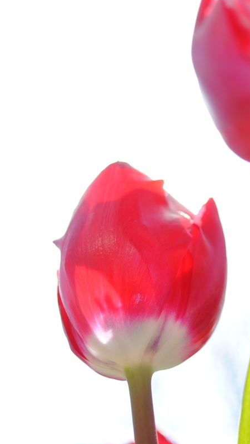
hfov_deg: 20.6
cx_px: 227
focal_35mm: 57
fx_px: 672
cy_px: 220
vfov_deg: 36.6
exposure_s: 1/320
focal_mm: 24
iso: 100
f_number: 4
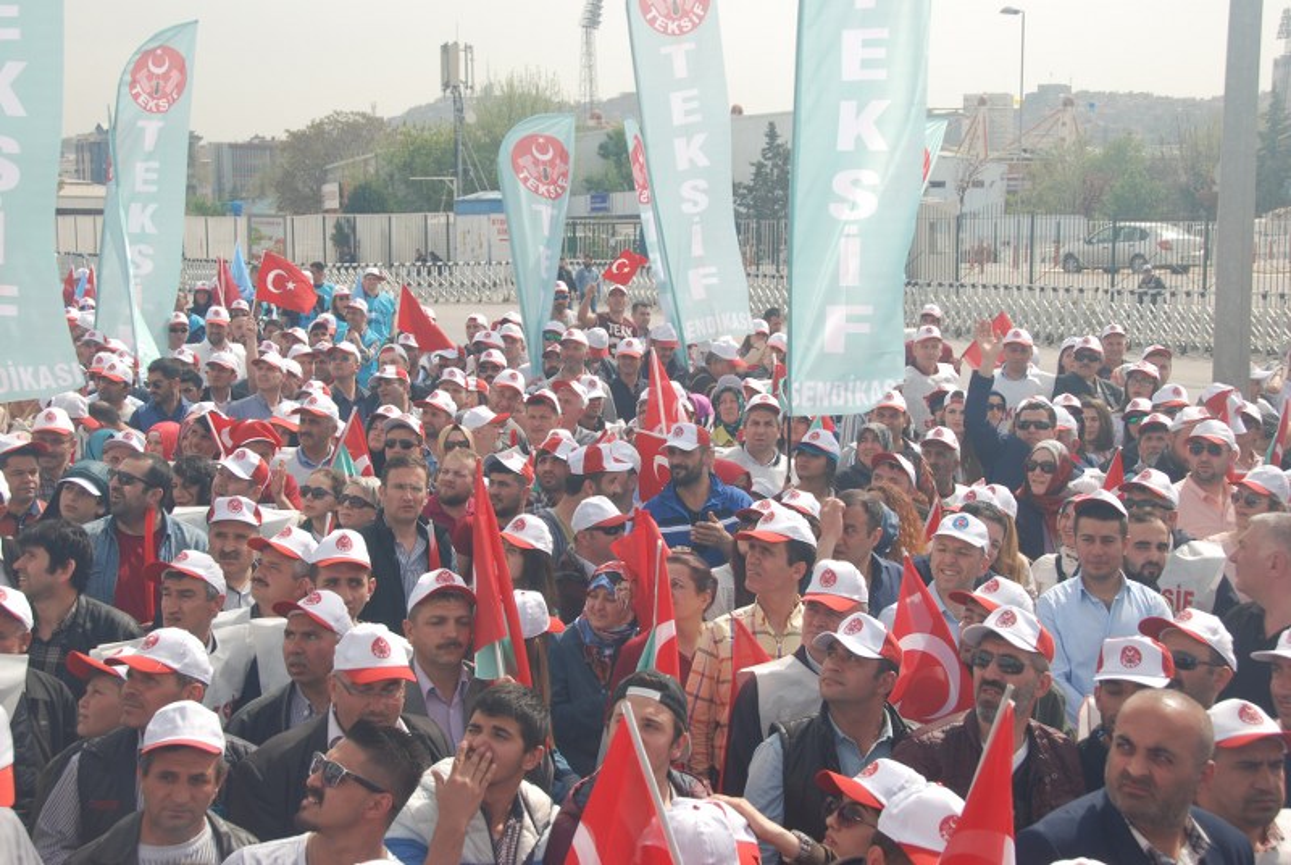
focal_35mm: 52
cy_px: 432
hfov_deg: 37.8
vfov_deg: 25.8
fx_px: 1885
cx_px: 646
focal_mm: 35
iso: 100
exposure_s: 1/200
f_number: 8
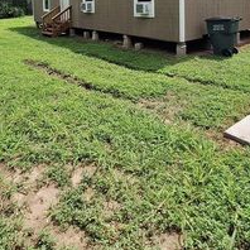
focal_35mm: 29
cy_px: 18
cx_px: 131
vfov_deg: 48.8
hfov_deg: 55.6
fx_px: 237
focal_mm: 1.74
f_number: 2.2
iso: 40
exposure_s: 1/2519
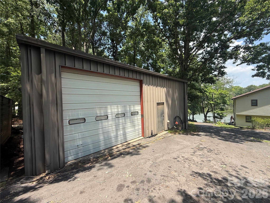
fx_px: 109
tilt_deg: +0.4
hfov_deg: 102.1
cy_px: 102
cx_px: 135
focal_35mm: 14
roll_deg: +1.6
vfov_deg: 85.7
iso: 50
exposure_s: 1/631
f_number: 2.2
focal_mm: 2.22
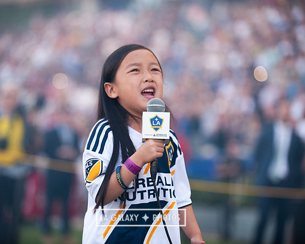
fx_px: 1282
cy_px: 122
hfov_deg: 13.6
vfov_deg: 10.9
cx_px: 141
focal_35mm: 142
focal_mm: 125
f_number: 2.8
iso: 800
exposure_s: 1/1250
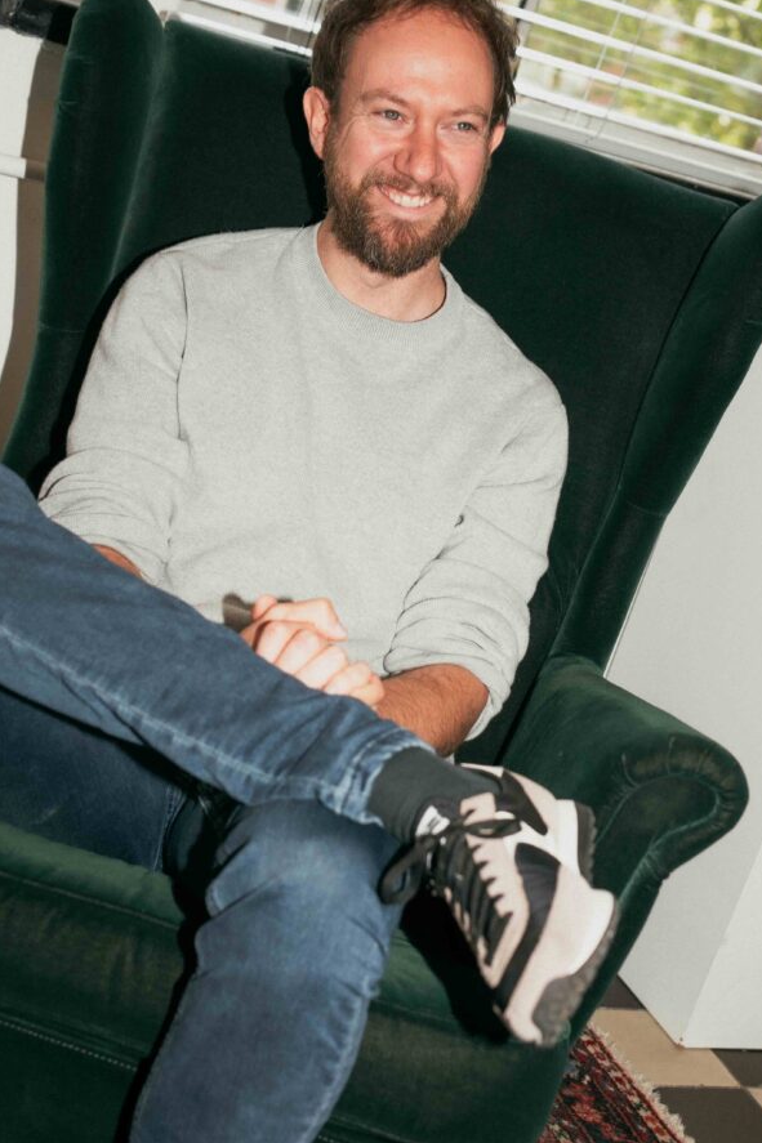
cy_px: 577
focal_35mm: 60
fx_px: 1906
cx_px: 382
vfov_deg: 33.4
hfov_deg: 22.6
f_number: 3.5
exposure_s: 1/125
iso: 100
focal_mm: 35
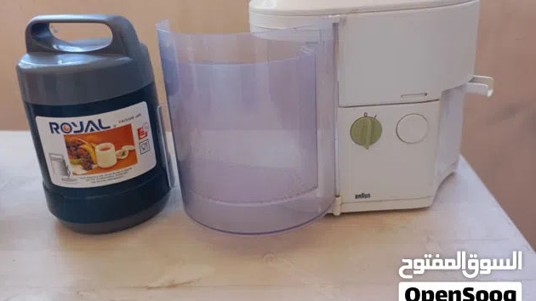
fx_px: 440
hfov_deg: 62.6
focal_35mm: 31
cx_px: 271
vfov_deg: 37.7
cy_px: 128
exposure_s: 1/50
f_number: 1.8
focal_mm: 4.27
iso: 193
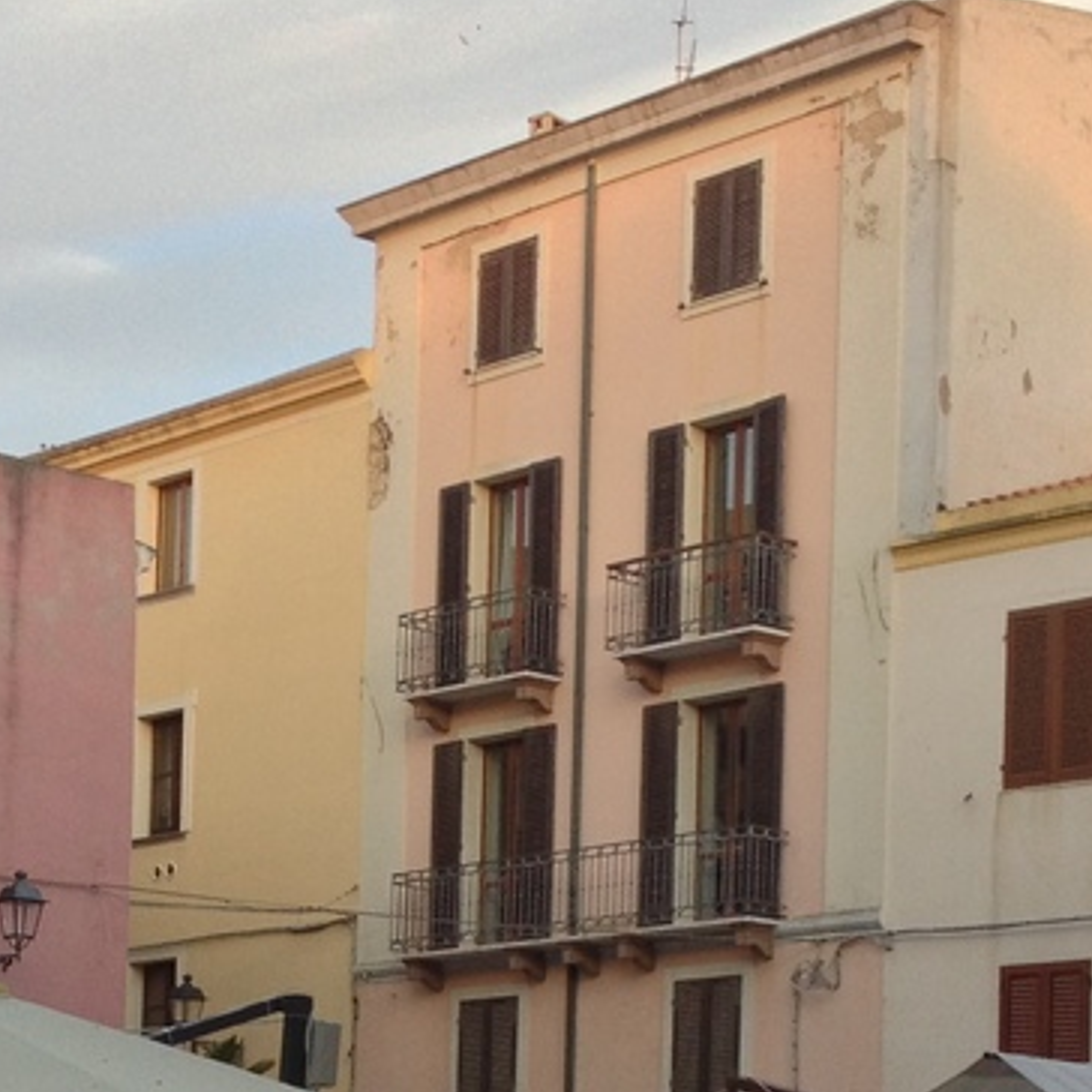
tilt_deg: +0.6
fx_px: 3640
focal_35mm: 102
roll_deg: -1.2
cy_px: 1146
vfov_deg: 16.6
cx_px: 378
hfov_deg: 17.0
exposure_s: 1/120
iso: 64
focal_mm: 4.28
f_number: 2.4
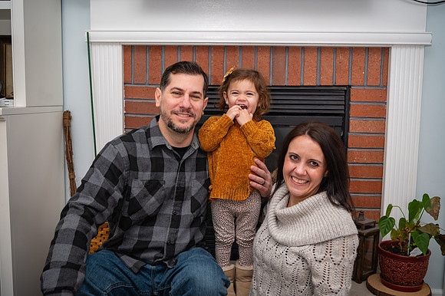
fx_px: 420
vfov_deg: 38.8
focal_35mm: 34
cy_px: 148
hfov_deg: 55.8
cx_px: 222
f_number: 4
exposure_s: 1/125
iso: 200
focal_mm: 34
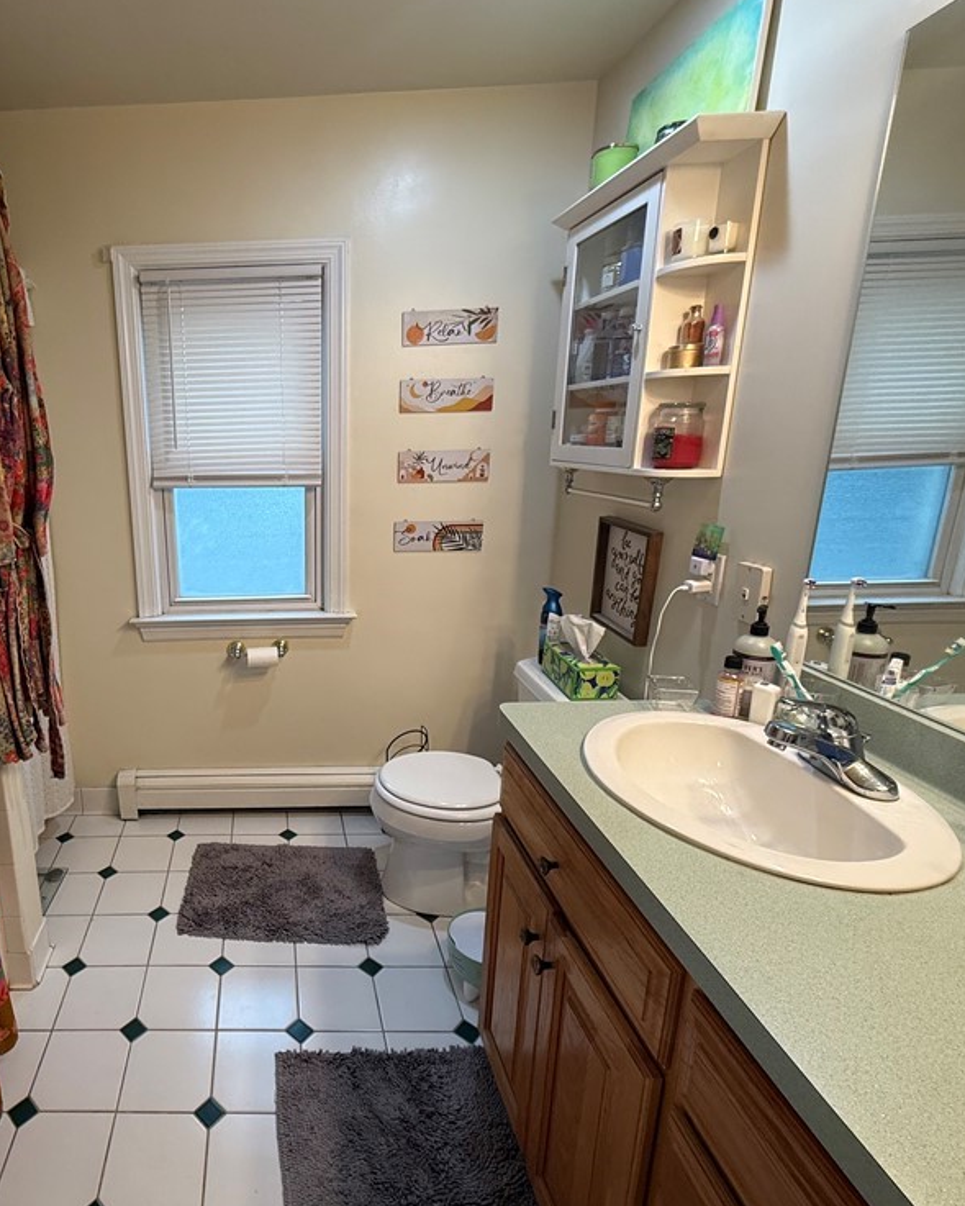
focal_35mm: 19
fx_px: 678
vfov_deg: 83.3
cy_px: 608
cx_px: 246
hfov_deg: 66.6
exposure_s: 1/120
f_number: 2.2
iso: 200
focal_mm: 2.22
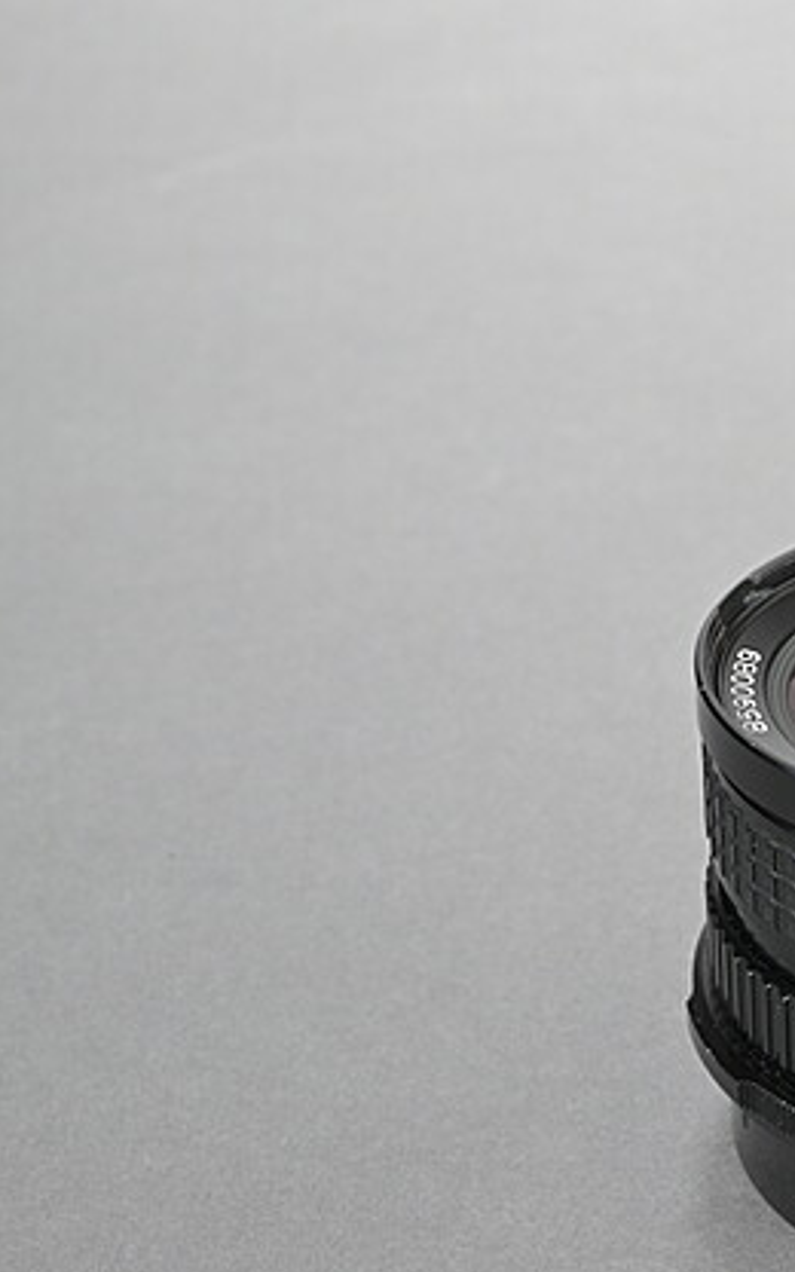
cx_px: 951
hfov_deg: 15.0
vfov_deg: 24.6
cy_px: 644
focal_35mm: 84
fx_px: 2912
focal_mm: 35
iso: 400
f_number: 8
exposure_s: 1/4
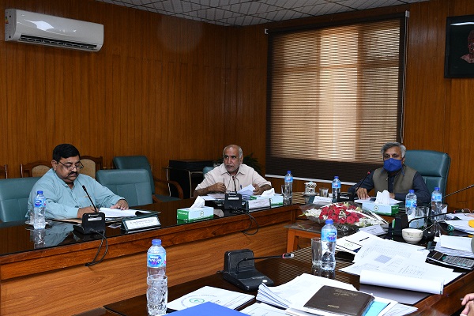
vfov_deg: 33.4
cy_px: 158
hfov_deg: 48.5
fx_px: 527
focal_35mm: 40
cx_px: 237
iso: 1600
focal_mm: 27
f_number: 8
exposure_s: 1/160
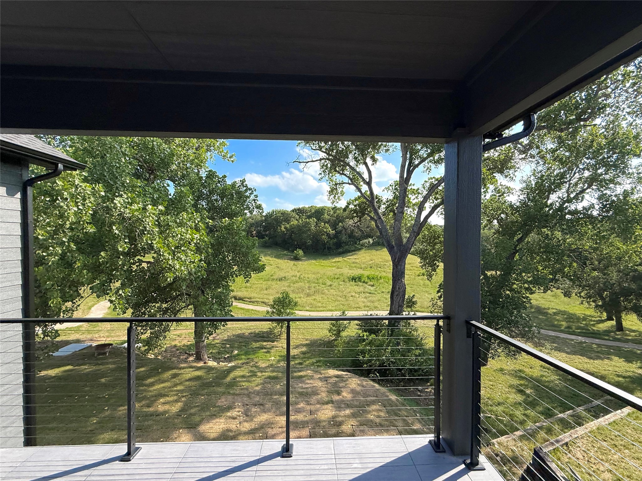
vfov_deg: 85.7
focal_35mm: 14
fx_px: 260
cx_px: 321
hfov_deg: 102.1
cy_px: 240
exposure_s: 1/1534
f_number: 2.2
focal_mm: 2.22
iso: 64
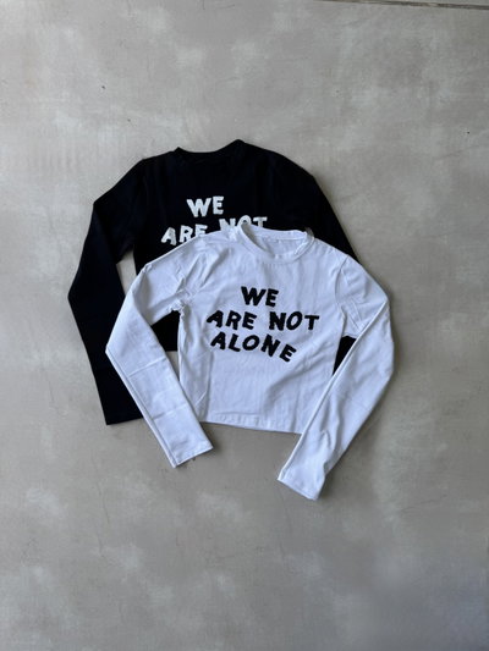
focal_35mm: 24
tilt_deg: -88.2
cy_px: 326
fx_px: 452
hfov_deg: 56.8
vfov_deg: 71.6
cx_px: 244
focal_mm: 6.76
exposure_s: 1/121
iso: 50
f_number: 1.78
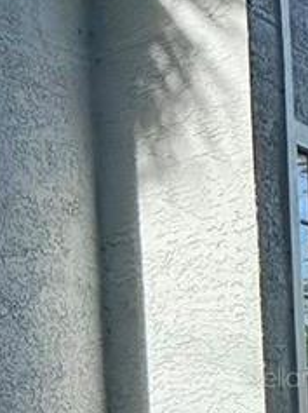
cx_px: -419
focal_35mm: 71
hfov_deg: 14.3
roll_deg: +0.8
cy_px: 376
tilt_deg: +1.3
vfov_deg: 26.5
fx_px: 845
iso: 50
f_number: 2.2
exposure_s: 1/2257
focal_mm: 2.22
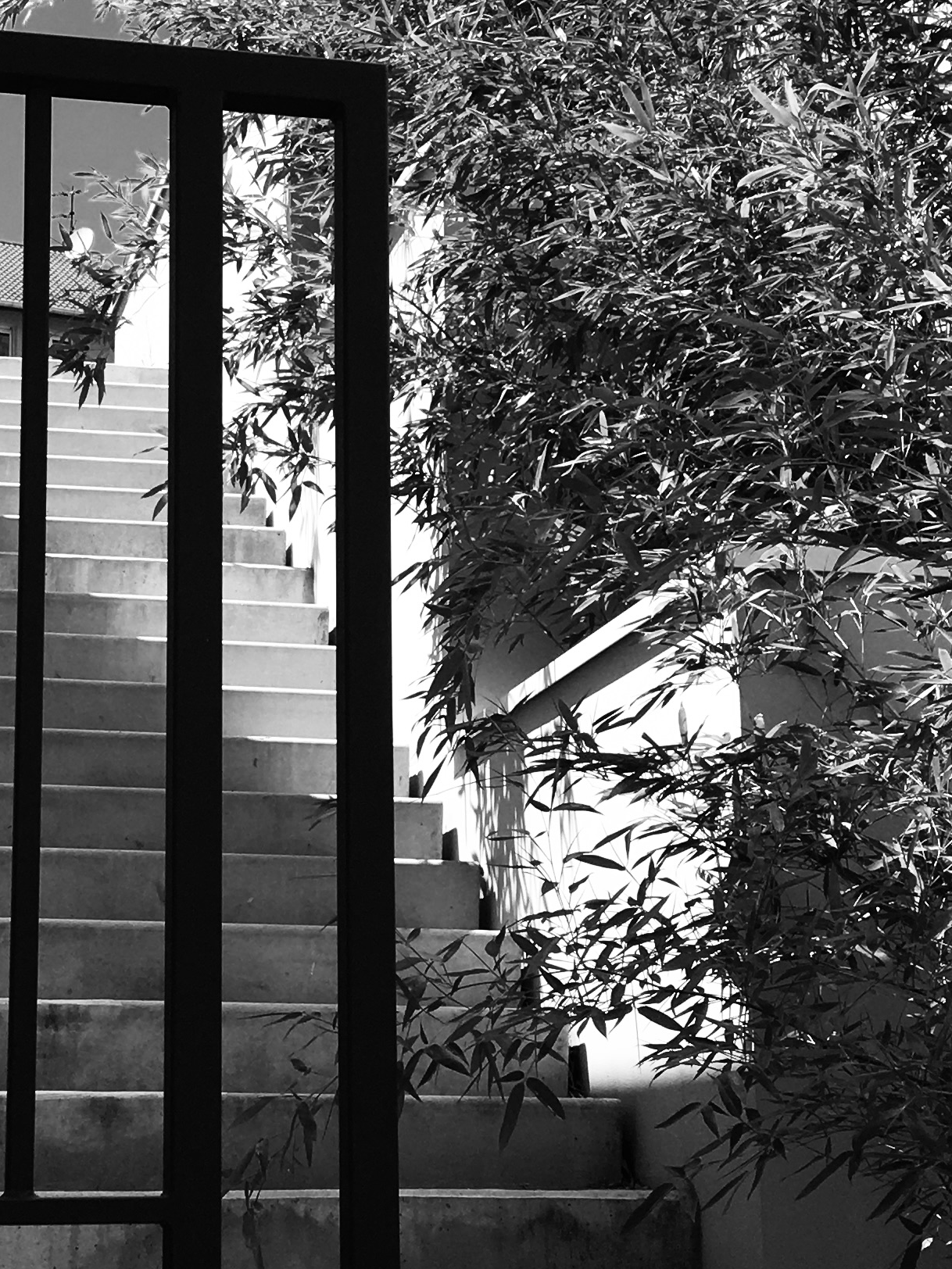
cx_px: 311
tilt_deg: +11.7
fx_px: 2640
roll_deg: -0.2
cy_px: 677
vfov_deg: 27.0
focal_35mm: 72
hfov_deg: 20.4
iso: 25
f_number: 2.2
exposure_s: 1/1326
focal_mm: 4.15
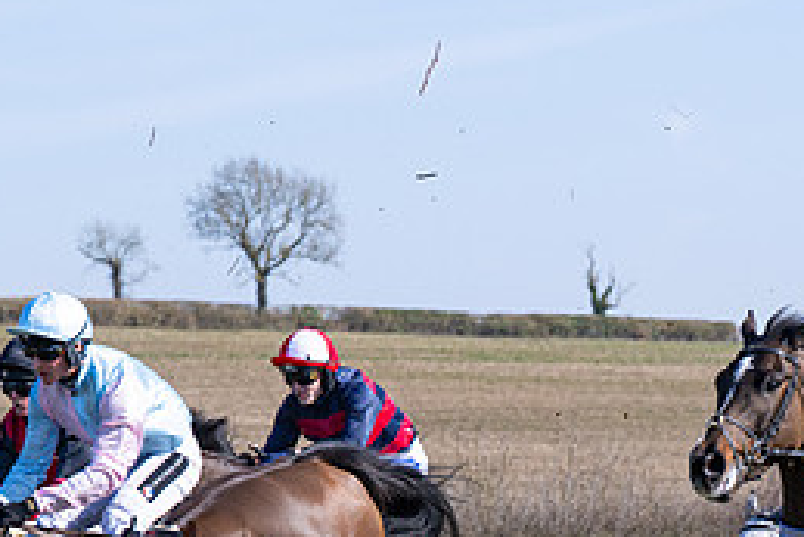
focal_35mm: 234
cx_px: 386
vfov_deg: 5.9
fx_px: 5229
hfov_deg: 8.8
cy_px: 559
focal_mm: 70
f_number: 4
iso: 200
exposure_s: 1/2000
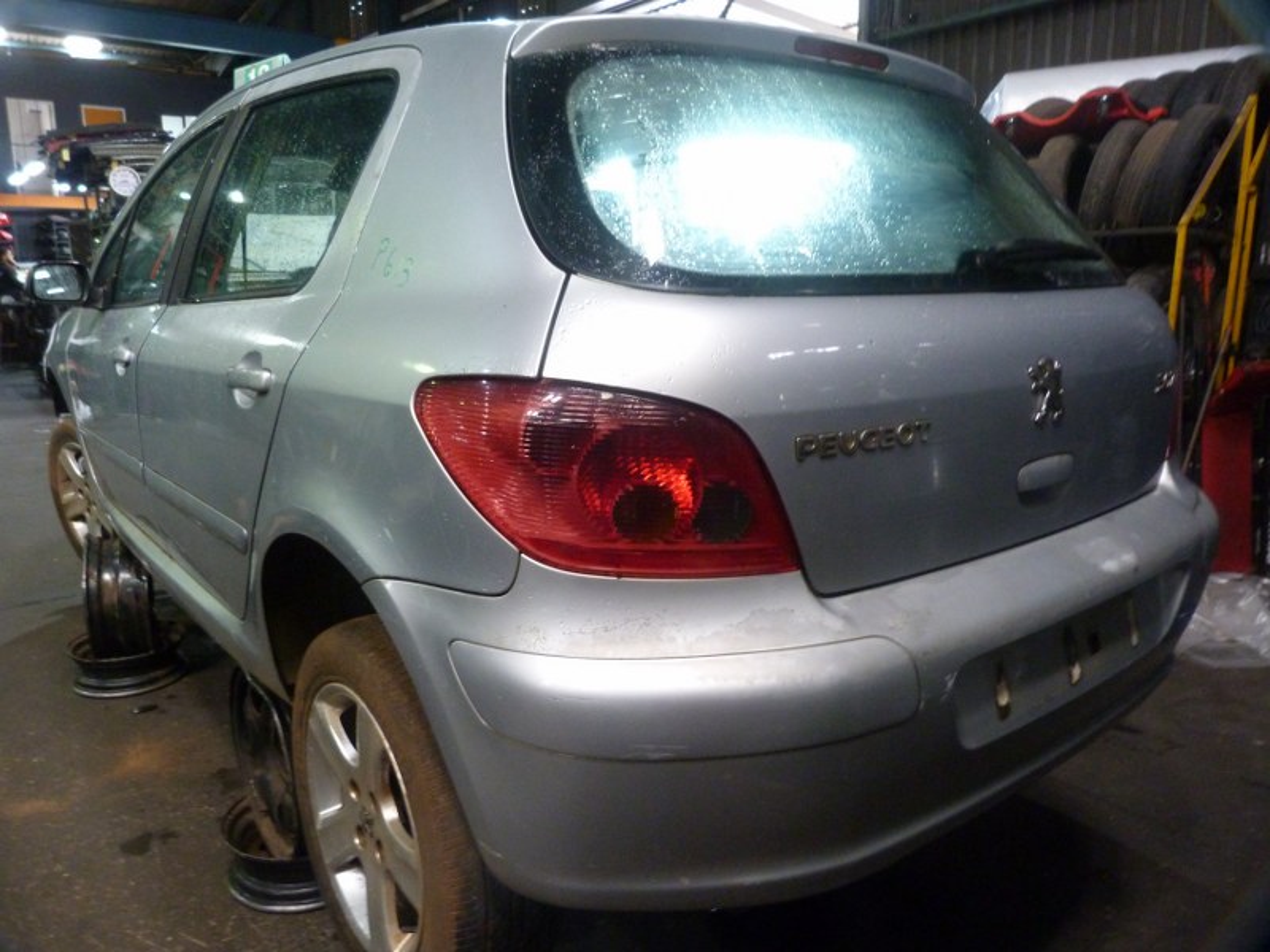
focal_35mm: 25
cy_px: 476
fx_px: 917
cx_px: 635
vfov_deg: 54.9
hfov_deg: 69.4
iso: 400
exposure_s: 1/10
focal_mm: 4.5
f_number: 2.8
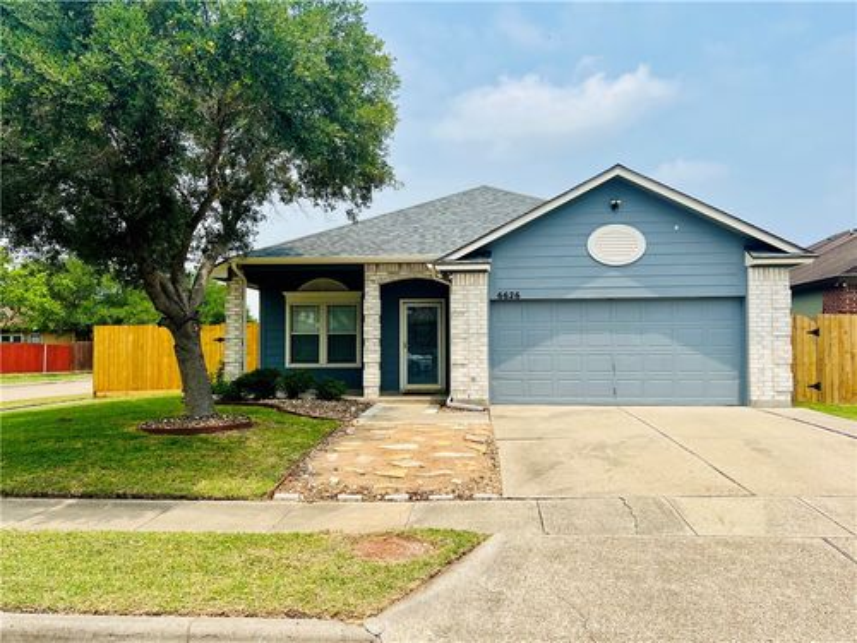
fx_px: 644
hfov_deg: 67.3
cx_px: 428
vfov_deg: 53.1
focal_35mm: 26
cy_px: 322
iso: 50
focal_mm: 5.7
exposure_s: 1/6211
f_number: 1.5
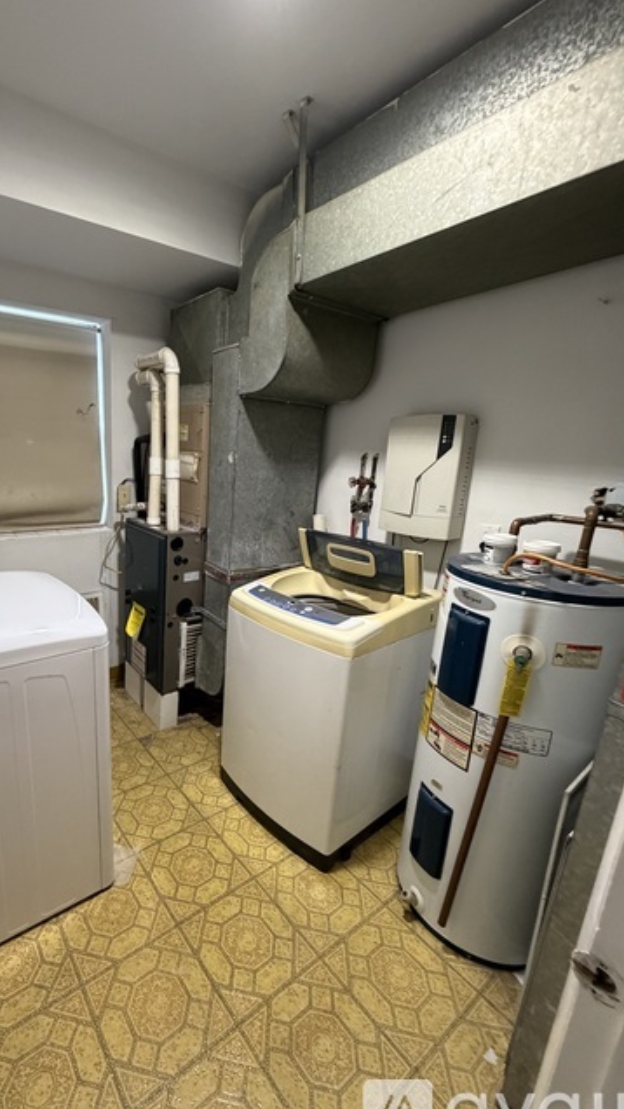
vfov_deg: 99.3
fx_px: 470
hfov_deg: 65.4
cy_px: 568
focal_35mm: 16
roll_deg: -0.5
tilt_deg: -14.6
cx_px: 209
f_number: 2.2
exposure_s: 1/60
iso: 320
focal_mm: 2.22
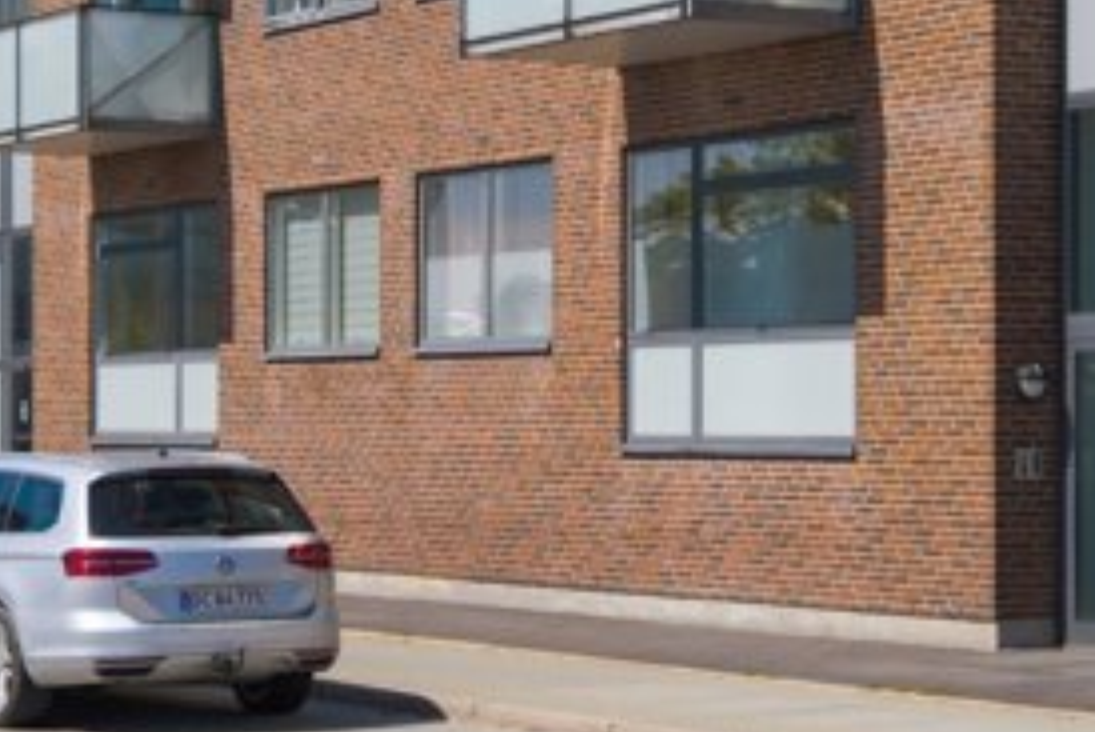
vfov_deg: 13.0
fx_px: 3195
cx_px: 276
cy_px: 278
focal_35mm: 105
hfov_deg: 19.3
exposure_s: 1/800
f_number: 8
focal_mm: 24
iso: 200
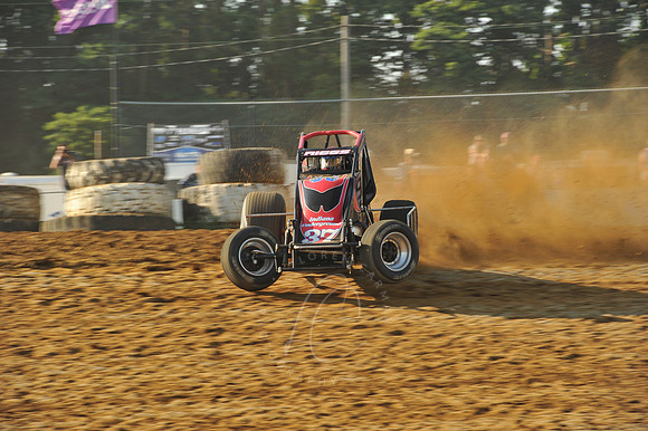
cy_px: 216
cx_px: 324
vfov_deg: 7.0
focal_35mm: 195
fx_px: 3508
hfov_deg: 10.6
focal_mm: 195
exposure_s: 1/320
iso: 400
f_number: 9
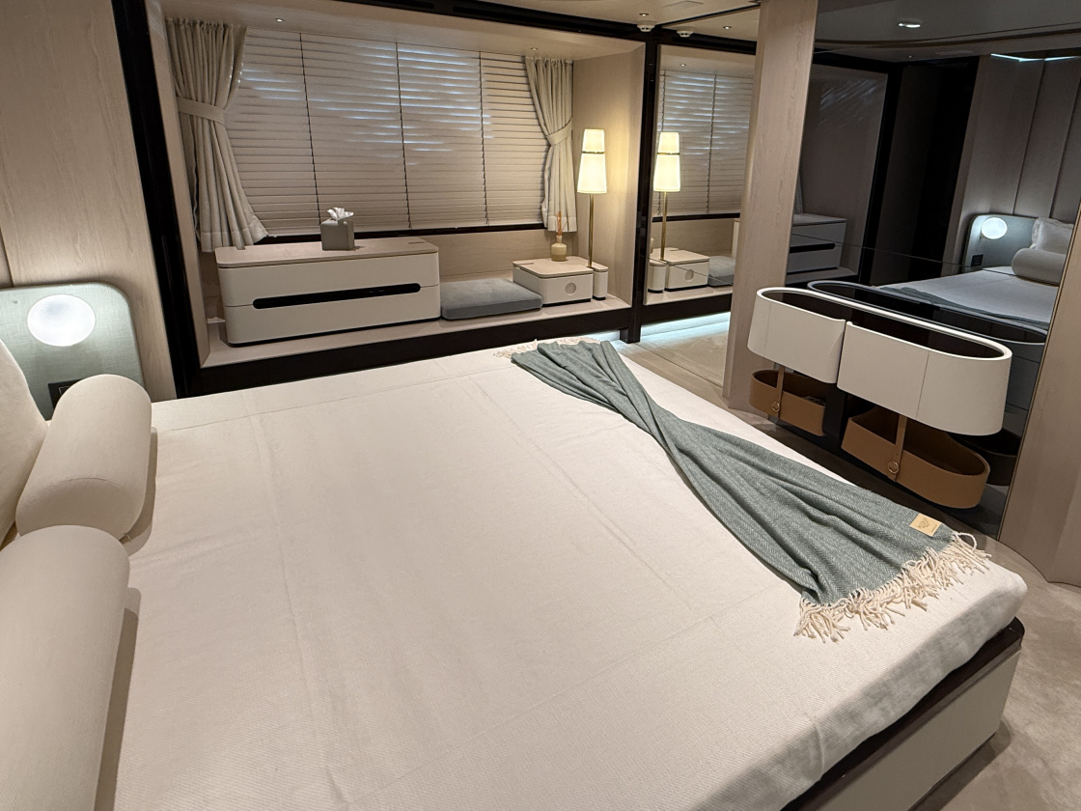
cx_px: 597
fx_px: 625
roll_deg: -2.4
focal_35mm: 20
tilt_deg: -15.2
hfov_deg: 81.5
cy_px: 308
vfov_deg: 65.1
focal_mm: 2.22
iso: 125
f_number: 2.2
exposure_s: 1/100
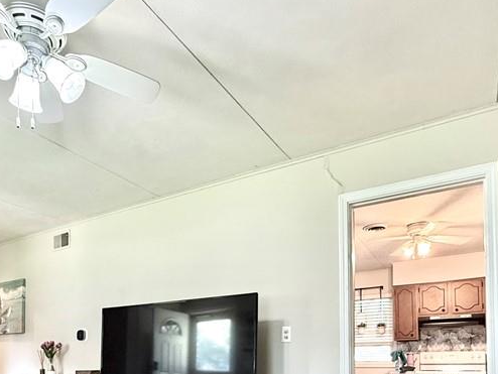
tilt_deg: +0.9
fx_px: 417
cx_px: 217
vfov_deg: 42.9
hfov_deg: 61.4
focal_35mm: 29
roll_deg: +0.1
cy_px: 357
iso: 400
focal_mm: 2.22
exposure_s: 1/60
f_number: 2.2
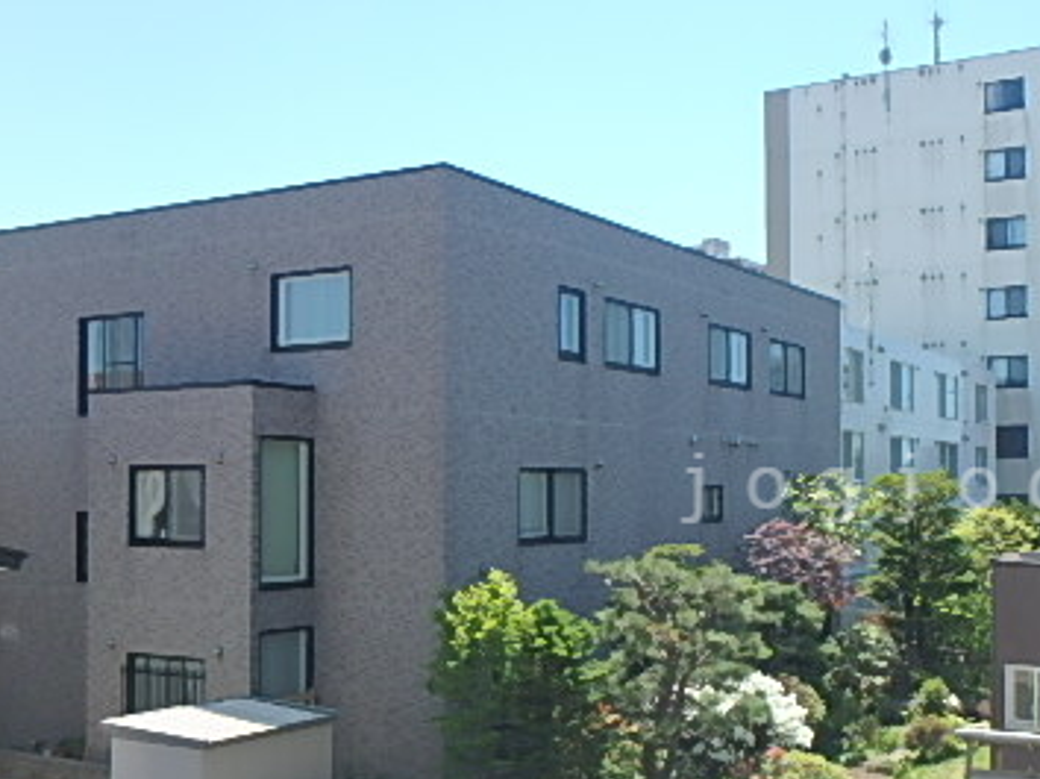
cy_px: 488
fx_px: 1141
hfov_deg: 45.6
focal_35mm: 38
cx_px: 881
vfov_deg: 37.4
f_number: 3.5
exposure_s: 1/500
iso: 125
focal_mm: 3.7
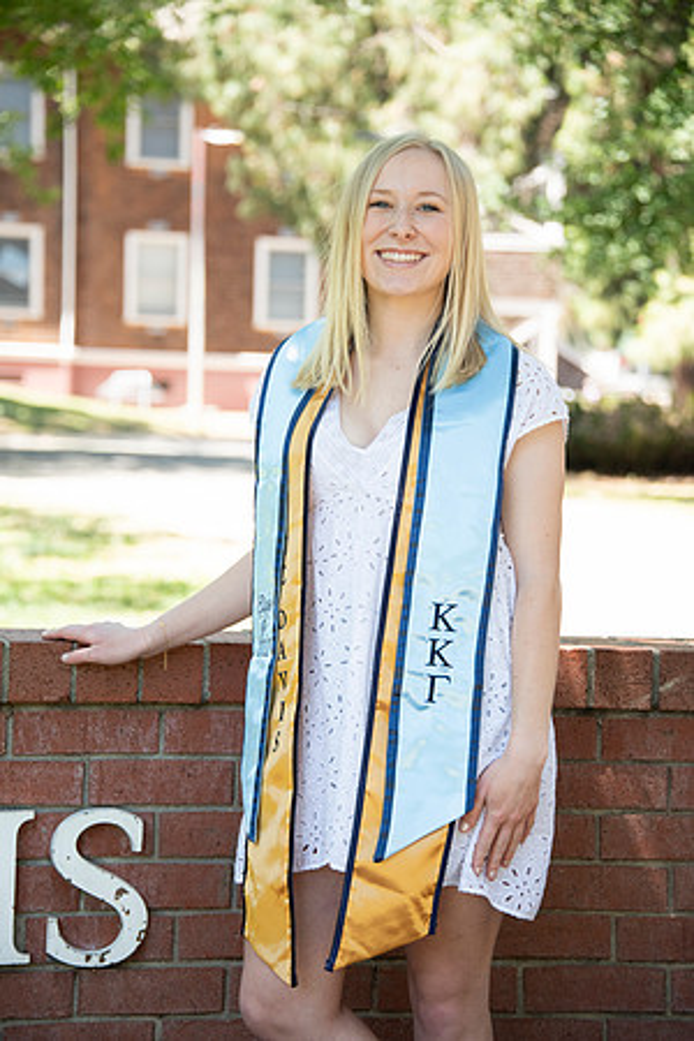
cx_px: 347
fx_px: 3528
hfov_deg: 11.2
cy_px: 520
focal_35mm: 122
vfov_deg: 16.8
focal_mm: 122
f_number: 5.6
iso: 640
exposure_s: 1/320
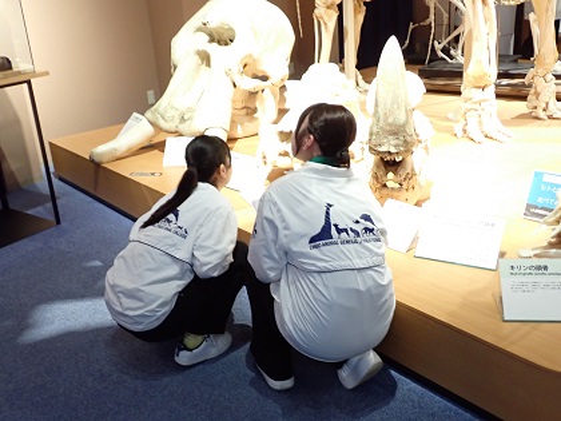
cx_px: 280
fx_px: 616
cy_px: 210
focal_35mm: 38
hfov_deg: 49.0
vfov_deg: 37.7
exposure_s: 1/40
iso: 500
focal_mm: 6.83
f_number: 2.7
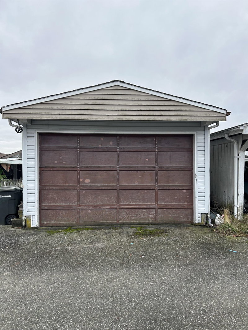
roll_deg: -0.2
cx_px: 124
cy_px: 165
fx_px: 248
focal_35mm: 26
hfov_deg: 53.1
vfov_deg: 67.3
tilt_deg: +0.1
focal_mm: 5.7
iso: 50
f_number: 1.5
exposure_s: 1/604
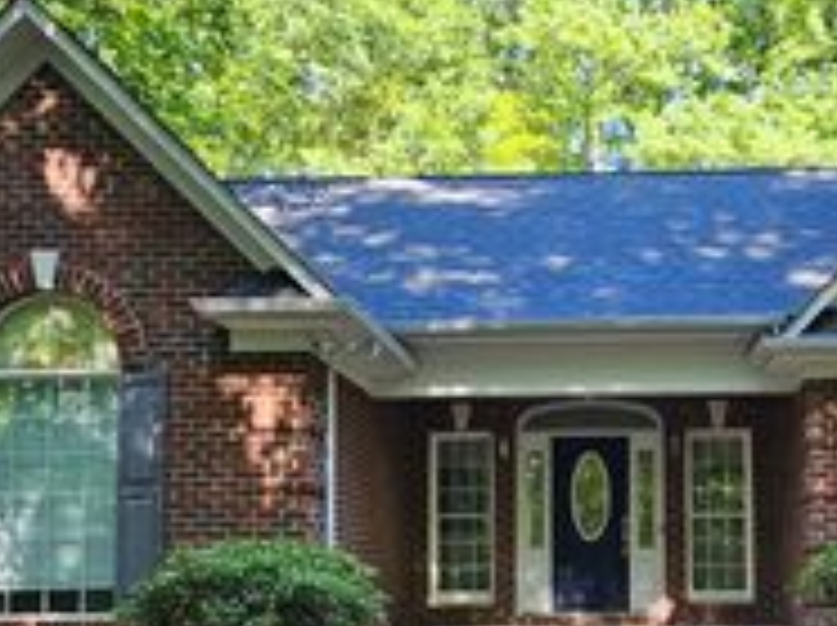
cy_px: 525
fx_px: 845
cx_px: 594
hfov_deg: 51.1
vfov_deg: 38.6
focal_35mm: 35
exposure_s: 1/207
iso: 125
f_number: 2.2
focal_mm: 2.2
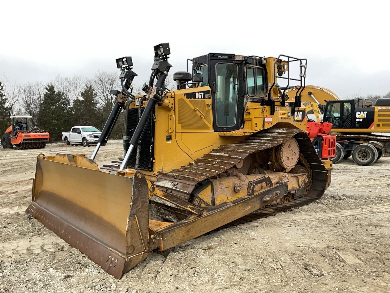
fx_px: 327
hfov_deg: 61.7
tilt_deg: -5.3
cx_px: 195
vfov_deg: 48.2
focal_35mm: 29
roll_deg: -0.3
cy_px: 146
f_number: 1.8
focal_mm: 3
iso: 16
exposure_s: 1/191
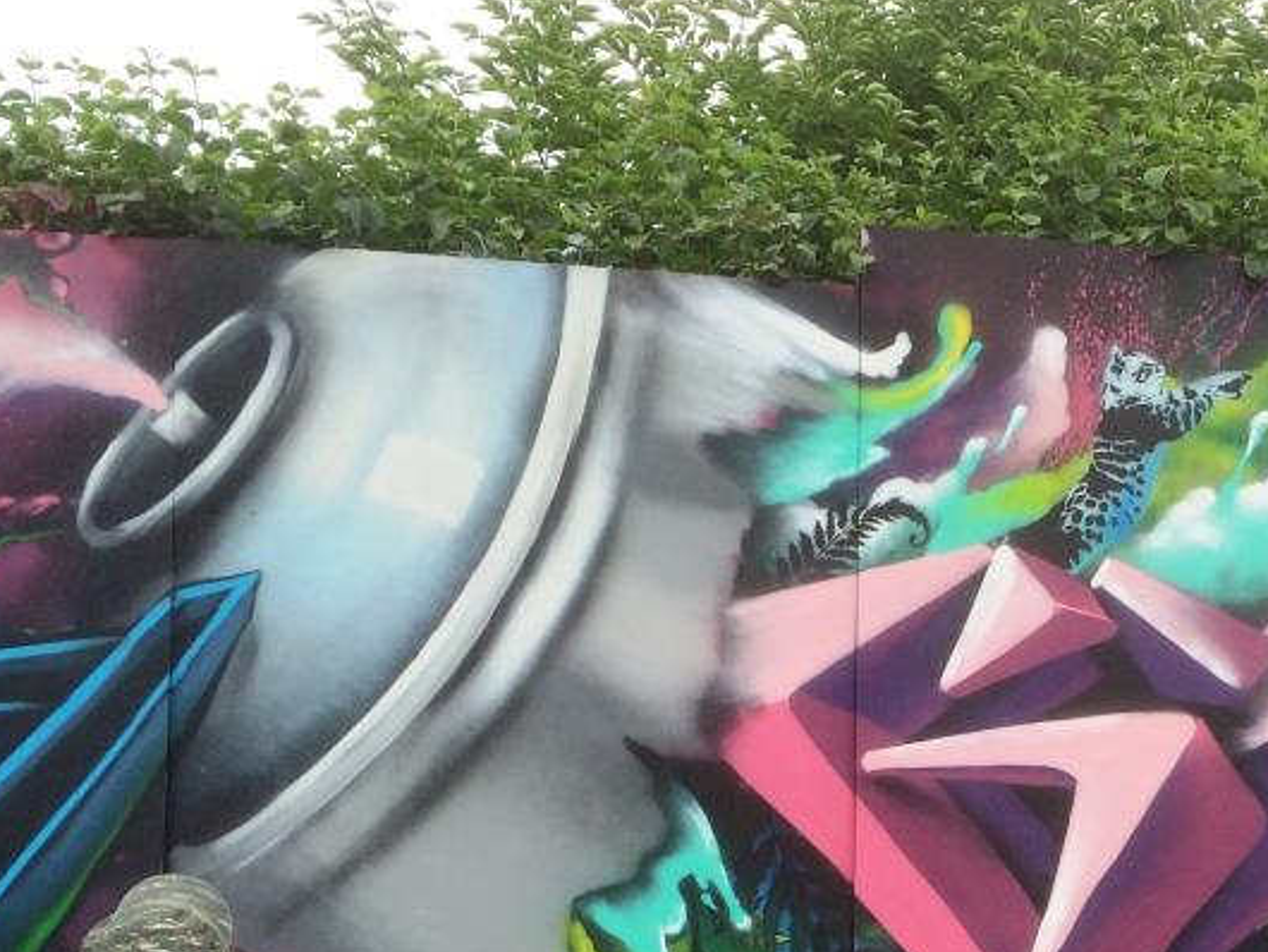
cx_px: 1081
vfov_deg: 25.4
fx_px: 2052
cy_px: 849
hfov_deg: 33.0
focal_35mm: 56
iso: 32
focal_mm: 4.15
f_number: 2.2
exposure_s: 1/398
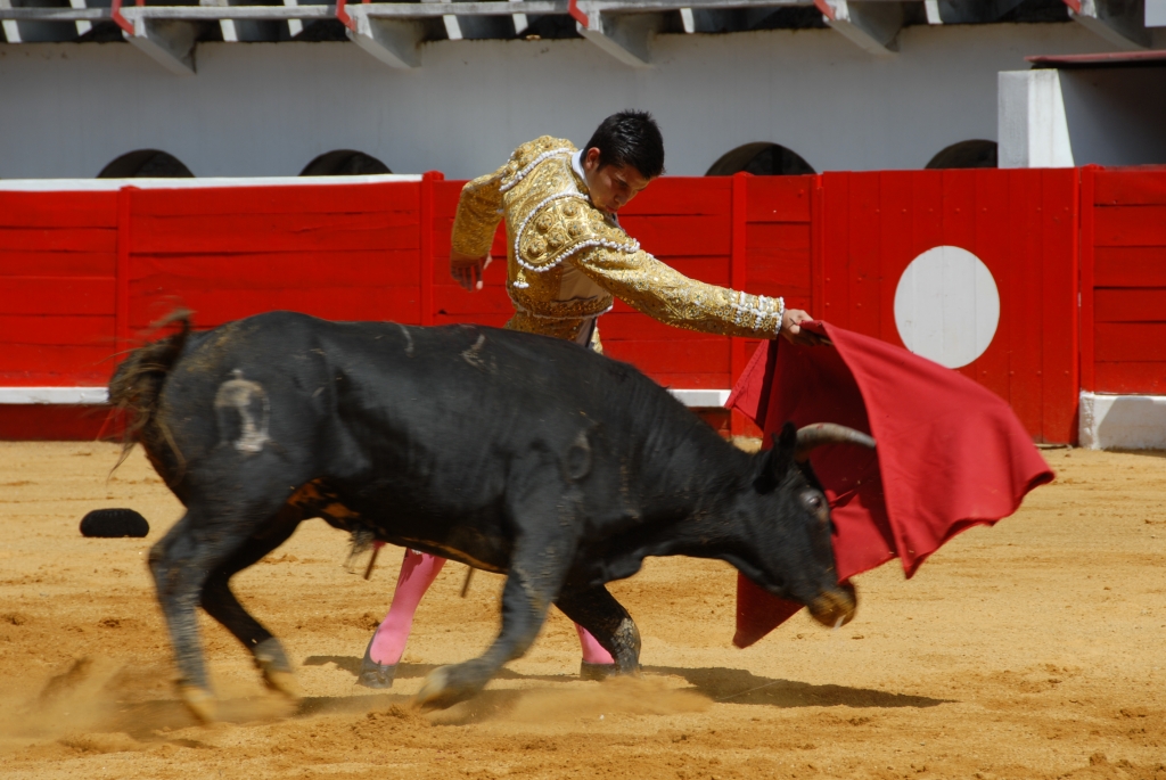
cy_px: 390
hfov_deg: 9.1
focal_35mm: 225
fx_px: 7295
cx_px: 583
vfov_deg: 6.1
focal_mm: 150
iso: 100
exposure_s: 1/250
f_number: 9.5
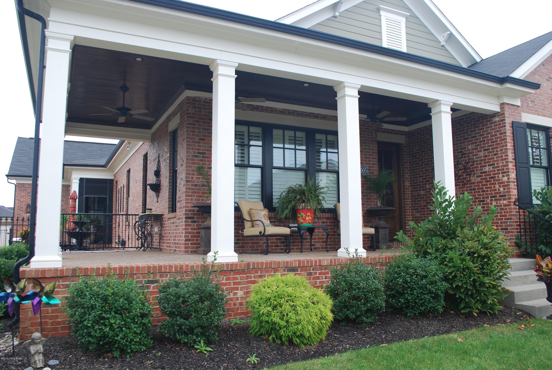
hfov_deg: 67.3
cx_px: 276
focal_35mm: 27
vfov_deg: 48.0
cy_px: 185
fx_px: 414
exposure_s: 1/125
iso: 125
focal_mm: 18
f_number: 5.6
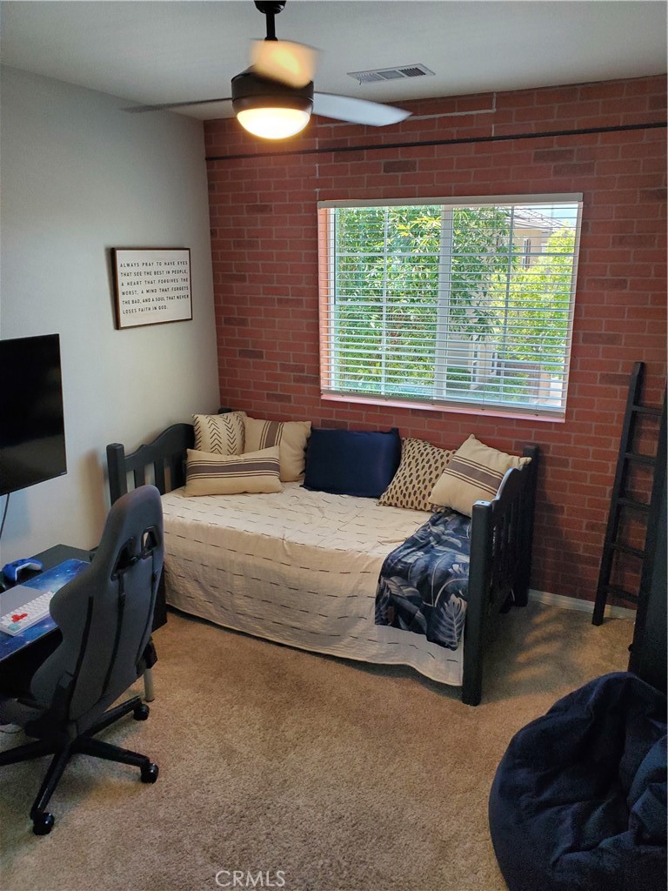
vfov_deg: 67.3
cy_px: 446
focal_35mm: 26
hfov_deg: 53.1
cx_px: 334
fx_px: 669
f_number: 2.4
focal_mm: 4.3
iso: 250
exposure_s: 1/120
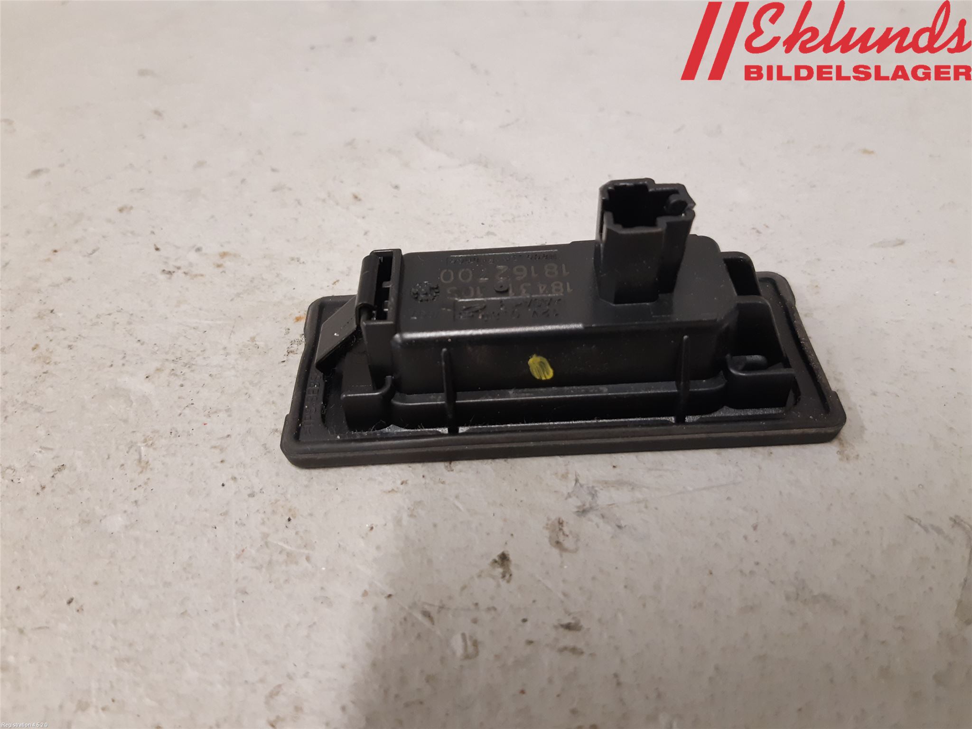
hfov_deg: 67.3
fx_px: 730
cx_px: 486
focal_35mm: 26
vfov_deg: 53.1
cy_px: 364
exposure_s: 1/50
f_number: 1.7
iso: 200
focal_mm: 3.93
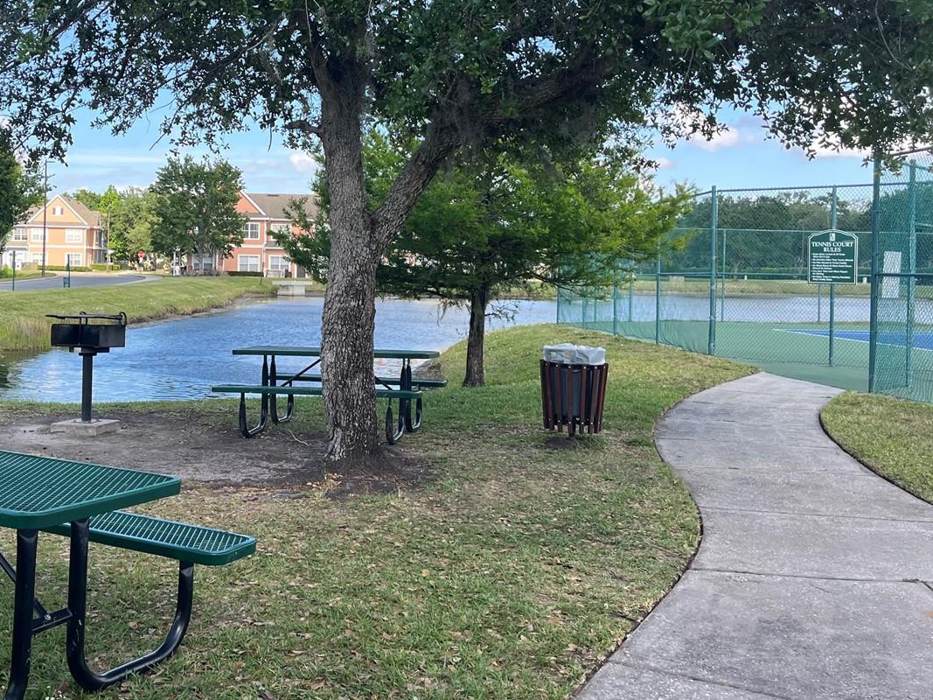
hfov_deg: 47.1
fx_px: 1051
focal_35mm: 39
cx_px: 316
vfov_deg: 36.5
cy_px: 248
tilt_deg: +0.2
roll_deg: -0.4
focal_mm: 5.1
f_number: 1.6
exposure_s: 1/920
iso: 50
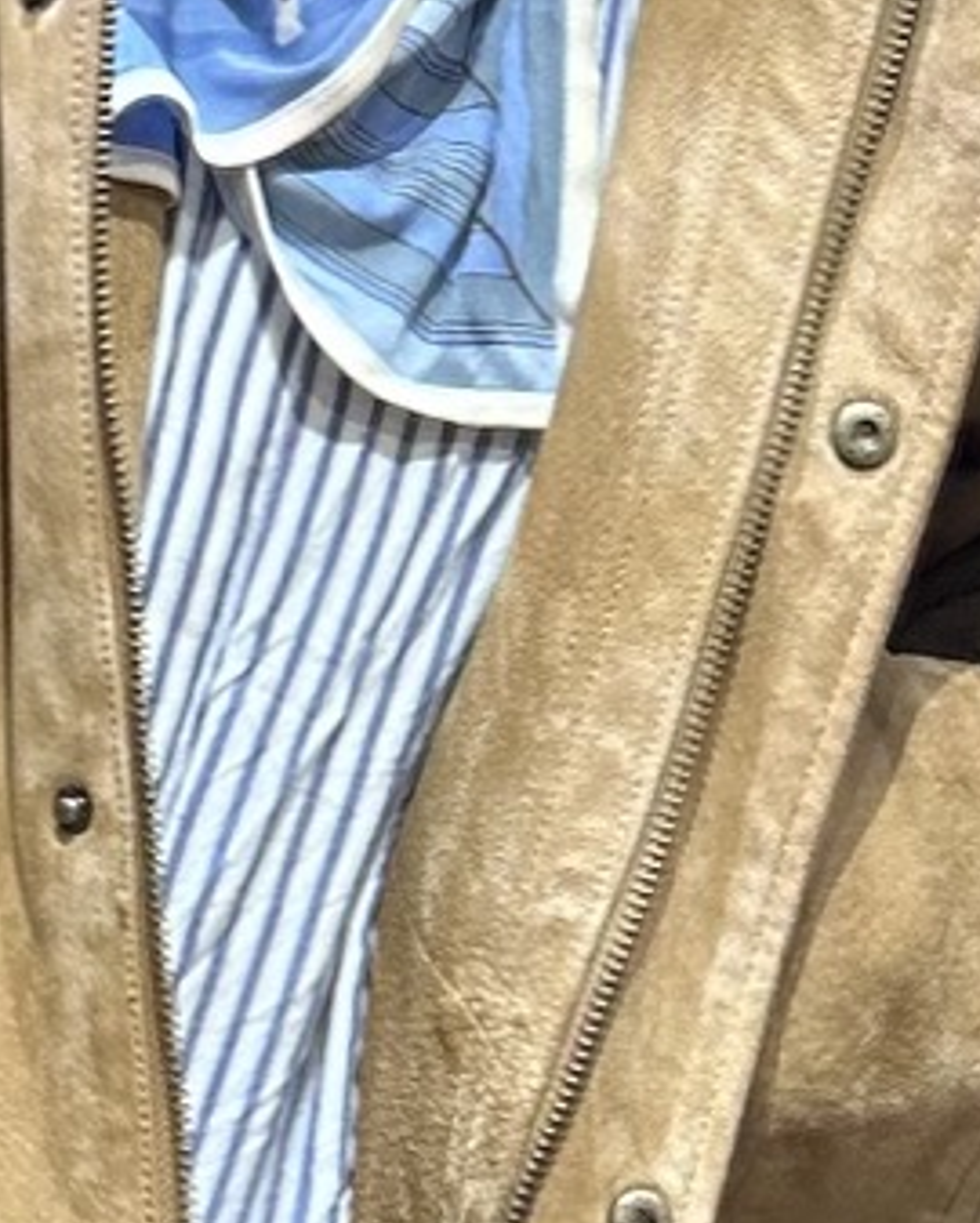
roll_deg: -1.3
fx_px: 3224
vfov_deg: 20.1
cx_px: 160
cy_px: -243
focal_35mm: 89
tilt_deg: -13.8
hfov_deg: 17.1
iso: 250
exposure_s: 1/50
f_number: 1.78
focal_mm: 6.86
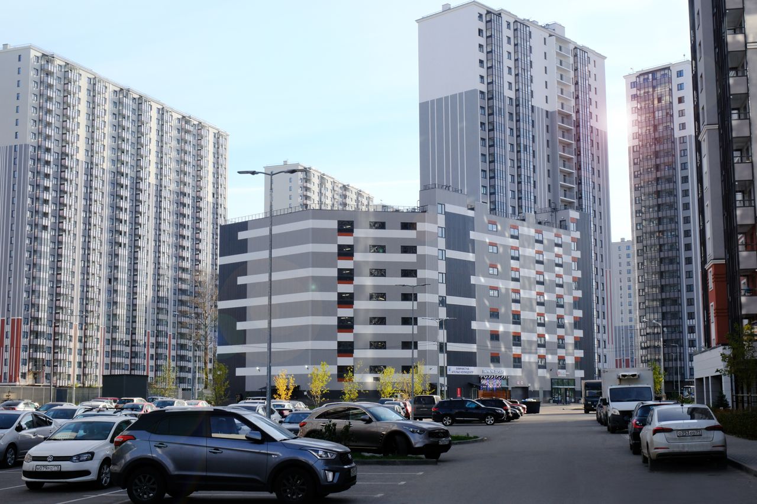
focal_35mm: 48
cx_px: 378
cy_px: 252
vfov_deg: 28.1
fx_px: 1009
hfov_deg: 41.1
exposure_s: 1/250
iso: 500
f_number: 11
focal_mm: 32.1
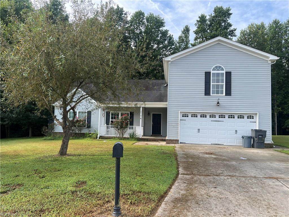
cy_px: 108
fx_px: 217
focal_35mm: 26
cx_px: 144
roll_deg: -2.2
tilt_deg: +2.5
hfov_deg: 67.3
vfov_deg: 53.1
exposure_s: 1/581
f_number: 1.5
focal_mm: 5.7
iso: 50
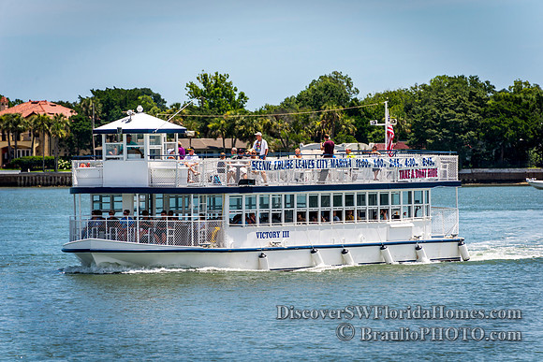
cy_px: 181
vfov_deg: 4.6
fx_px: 4526
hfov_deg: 6.9
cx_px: 272
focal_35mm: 300
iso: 200
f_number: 7.1
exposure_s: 1/1000
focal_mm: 300
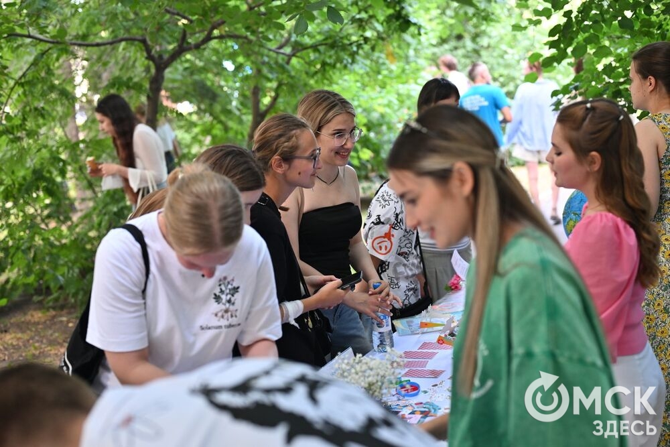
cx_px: 335
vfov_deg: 27.0
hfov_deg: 39.6
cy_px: 224
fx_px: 931
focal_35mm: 50
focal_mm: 50
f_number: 2.8
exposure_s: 1/125
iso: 640
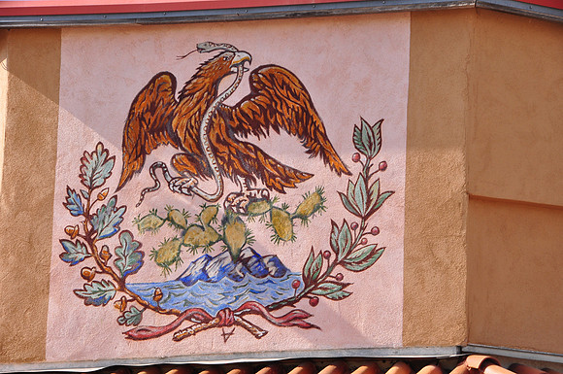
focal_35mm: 158
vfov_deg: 8.7
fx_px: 2460
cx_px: 282
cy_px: 187
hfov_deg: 13.1
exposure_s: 1/160
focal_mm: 105
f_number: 14
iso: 200
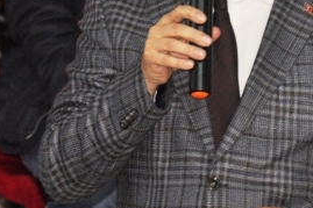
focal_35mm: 544
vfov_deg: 2.5
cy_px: -33
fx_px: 4727
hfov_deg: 3.8
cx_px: 201
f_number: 5.6
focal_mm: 122
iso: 800
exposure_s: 1/60
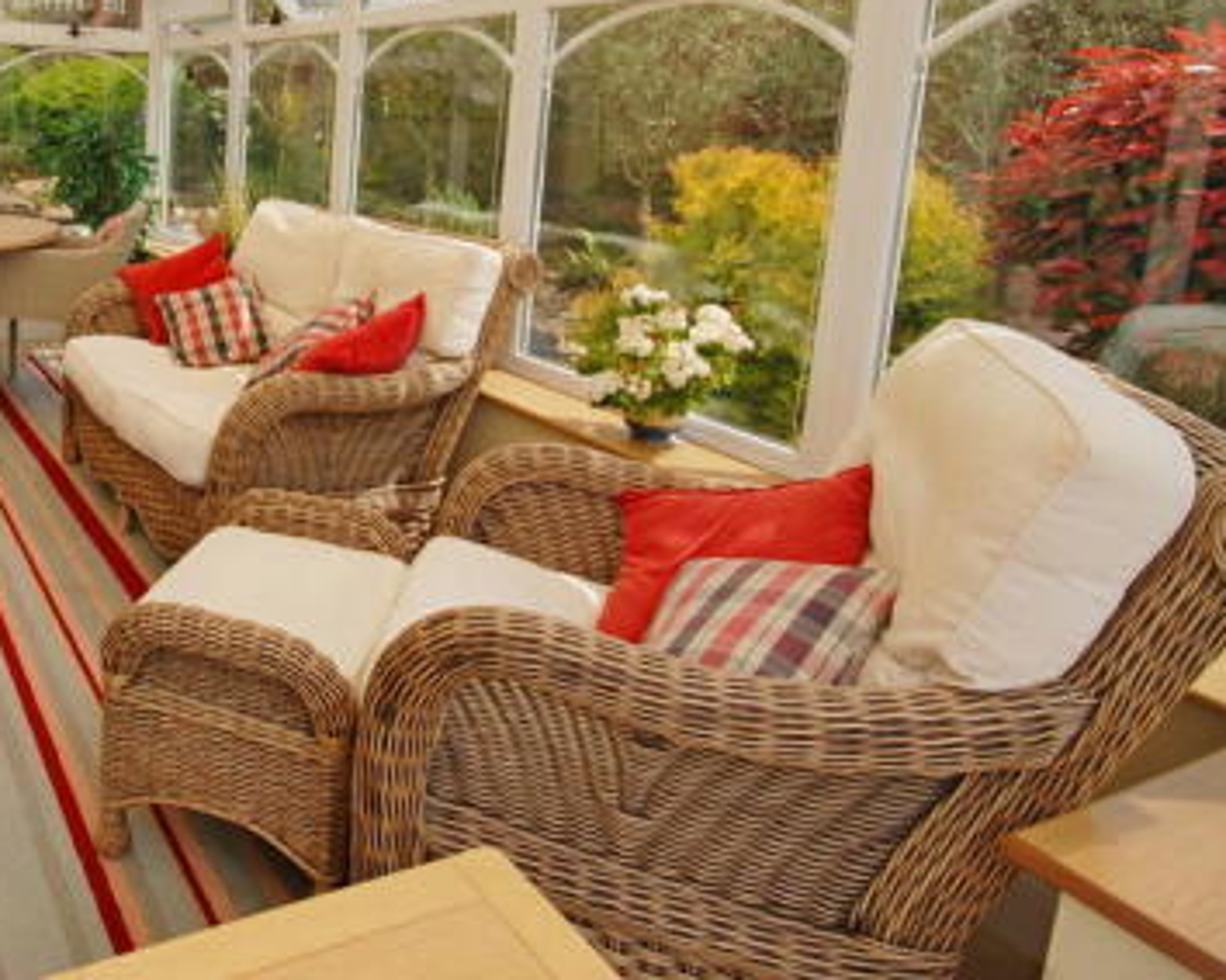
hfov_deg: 58.5
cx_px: 171
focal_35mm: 26
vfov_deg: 52.4
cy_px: 241
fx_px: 943
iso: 100
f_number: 8
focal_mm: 10
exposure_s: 1/200
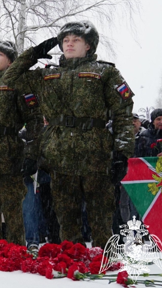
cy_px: 139
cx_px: -49
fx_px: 412
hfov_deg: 20.3
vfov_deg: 38.5
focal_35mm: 54
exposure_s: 1/60
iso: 100
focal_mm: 22
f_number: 5
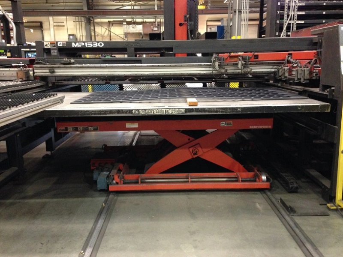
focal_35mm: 33
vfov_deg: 42.9
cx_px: 172
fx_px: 327
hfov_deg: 55.4
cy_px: 128
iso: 320
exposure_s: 1/17
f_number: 2.4
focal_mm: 4.12
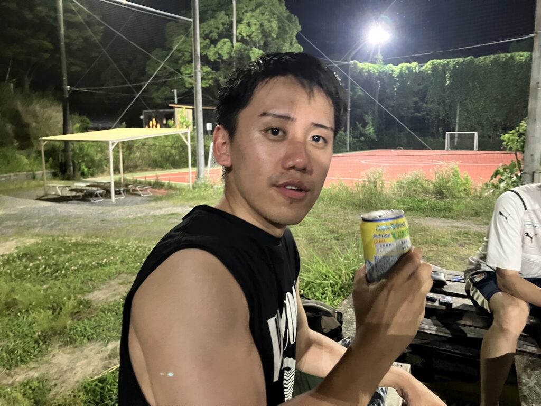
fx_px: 438
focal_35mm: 28
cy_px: 203
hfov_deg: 63.4
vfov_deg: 49.7
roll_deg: -1.0
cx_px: 270
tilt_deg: -9.9
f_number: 1.8
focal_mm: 3.99
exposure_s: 1/26
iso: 640
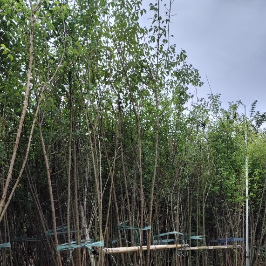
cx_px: 126
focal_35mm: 38
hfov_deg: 43.8
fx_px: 330
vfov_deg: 40.2
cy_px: 245
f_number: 1.65
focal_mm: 6.19
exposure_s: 1/436
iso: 50
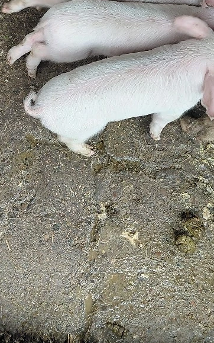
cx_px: 76
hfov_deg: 21.2
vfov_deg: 30.4
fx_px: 569
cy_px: -22
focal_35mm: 61
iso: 50
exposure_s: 1/120
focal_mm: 4.69
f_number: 1.8
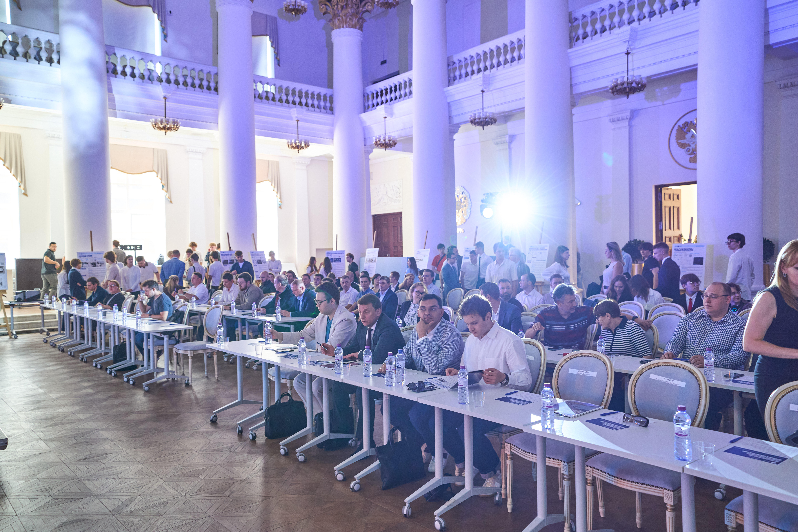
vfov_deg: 46.4
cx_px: 399
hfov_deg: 65.5
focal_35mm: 28
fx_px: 621
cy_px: 266
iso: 1250
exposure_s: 1/160
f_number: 3.5
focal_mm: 28
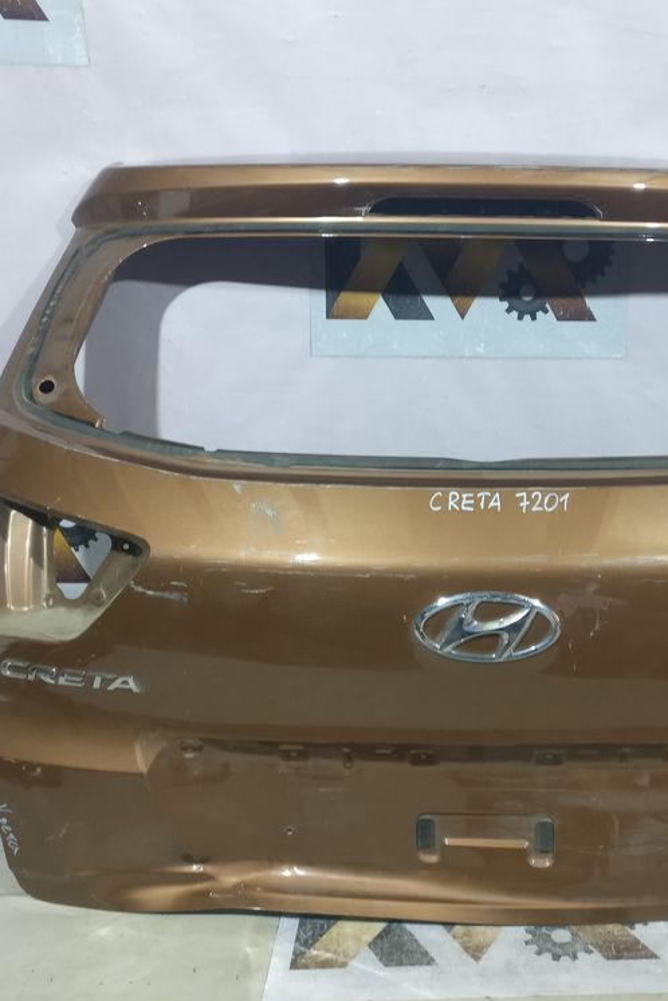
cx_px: 478
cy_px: 501
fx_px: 1085
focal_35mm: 39
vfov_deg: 49.6
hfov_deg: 33.7
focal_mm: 4.26
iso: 400
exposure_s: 1/20
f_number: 2
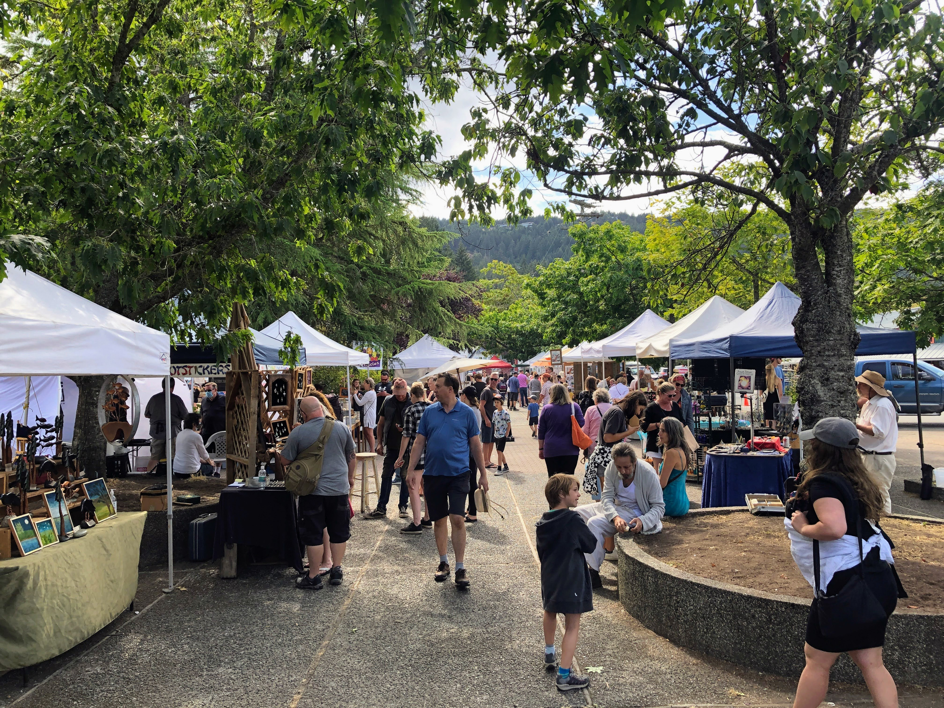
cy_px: 354
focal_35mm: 28
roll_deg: +1.3
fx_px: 764
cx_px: 472
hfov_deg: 63.4
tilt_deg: +2.0
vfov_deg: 49.7
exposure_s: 1/363
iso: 20
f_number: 1.8
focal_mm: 3.99
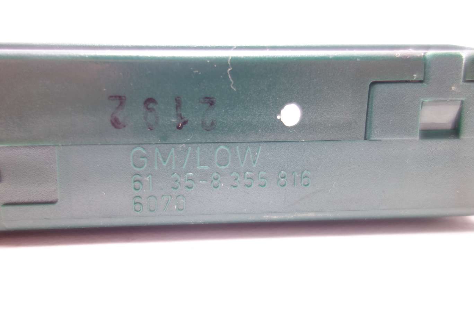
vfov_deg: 46.4
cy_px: 158
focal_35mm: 28
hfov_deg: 65.5
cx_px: 237
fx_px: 369
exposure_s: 1/30
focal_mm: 10.4
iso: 320
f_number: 1.8
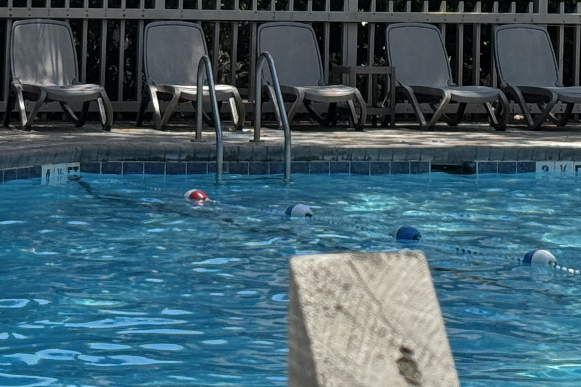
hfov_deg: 11.5
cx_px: 366
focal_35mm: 178
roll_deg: -1.3
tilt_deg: +1.7
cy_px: -151
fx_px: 2872
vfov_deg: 7.6
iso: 64
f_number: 1.78
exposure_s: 1/1984
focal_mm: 6.76
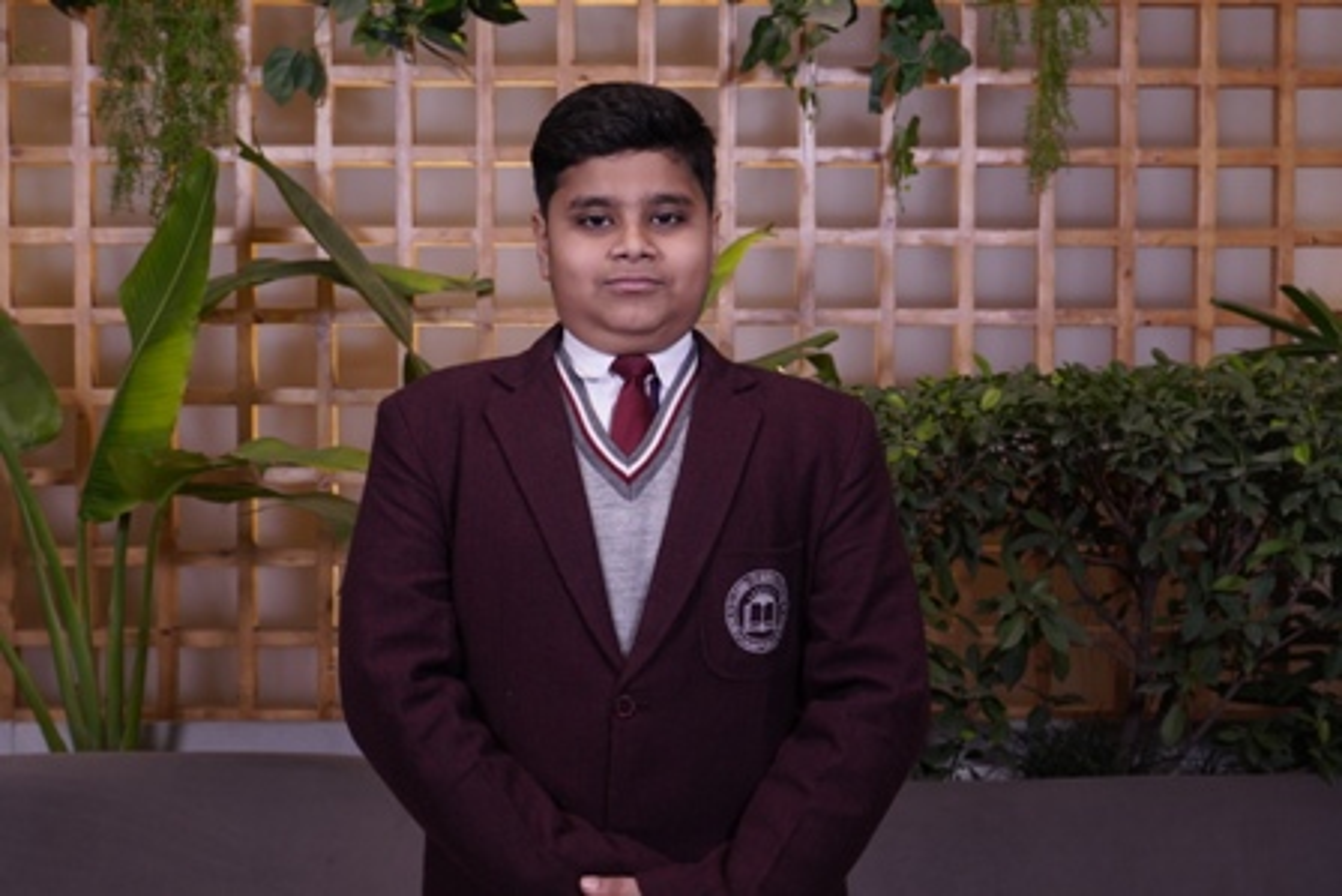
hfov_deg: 34.5
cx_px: 671
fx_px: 2163
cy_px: 448
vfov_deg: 23.4
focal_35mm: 58
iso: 500
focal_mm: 39
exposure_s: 1/125
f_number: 5
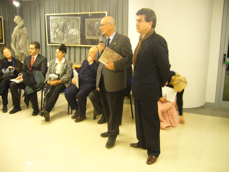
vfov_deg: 40.7
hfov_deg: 52.6
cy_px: 86
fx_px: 232
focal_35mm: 35
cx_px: 114
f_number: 2.8
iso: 200
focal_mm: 5.8
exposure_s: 1/8
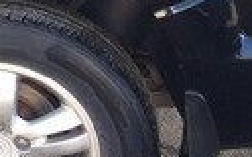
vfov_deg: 8.2
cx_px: -362
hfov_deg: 11.1
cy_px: -54
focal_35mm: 158
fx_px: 1085
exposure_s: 1/117
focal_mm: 4.15
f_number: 2.2
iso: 32
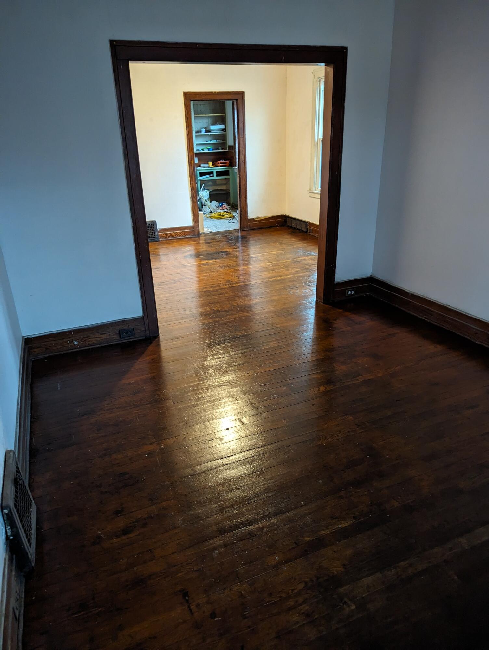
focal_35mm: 24
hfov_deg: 56.9
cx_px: 244
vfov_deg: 71.5
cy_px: 325
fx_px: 451
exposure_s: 1/24
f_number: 1.85
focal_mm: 6.81
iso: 840
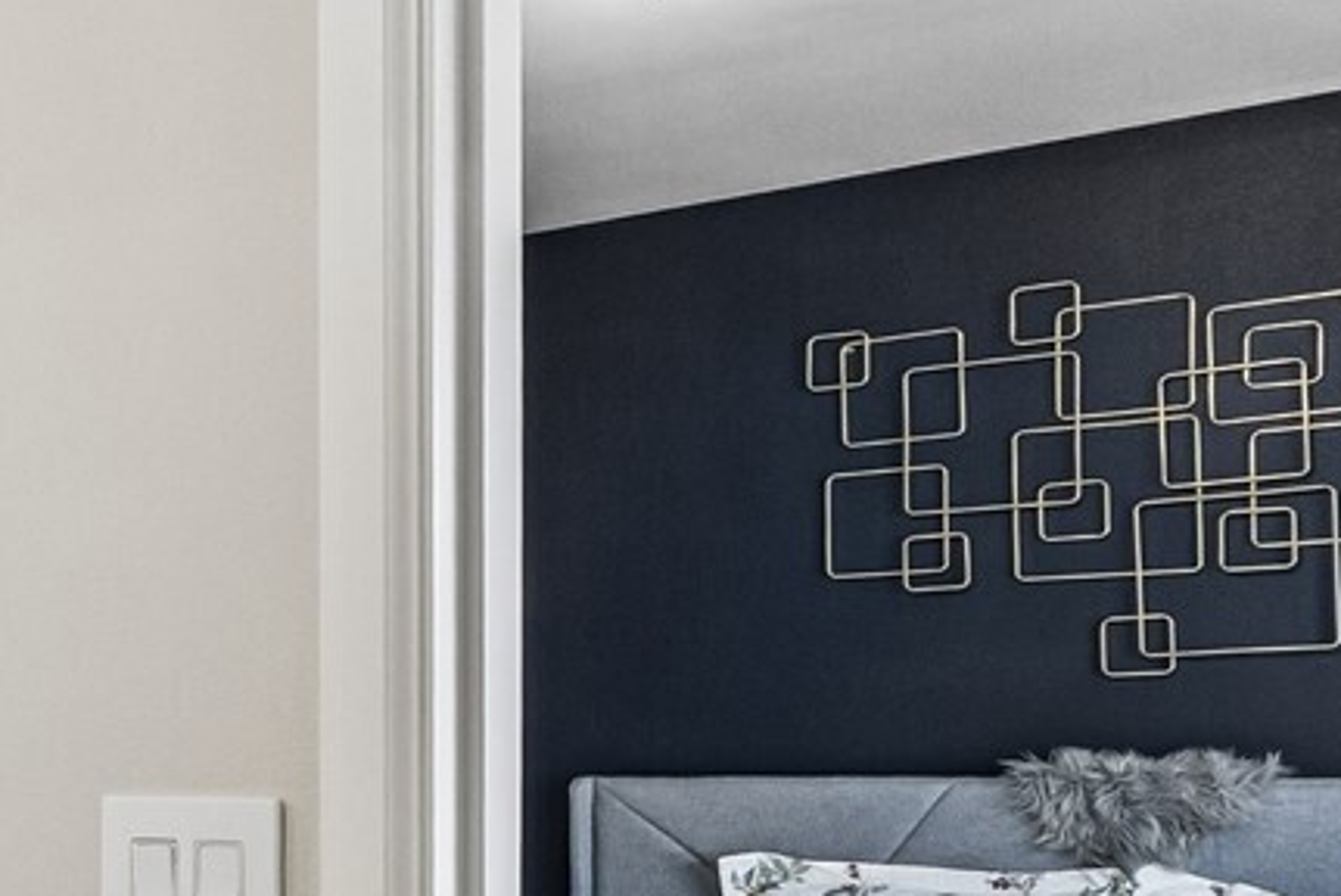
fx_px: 2199
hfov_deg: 25.7
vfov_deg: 22.8
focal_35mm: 59
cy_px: 686
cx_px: -652
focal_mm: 10
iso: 250
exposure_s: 1/10
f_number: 9
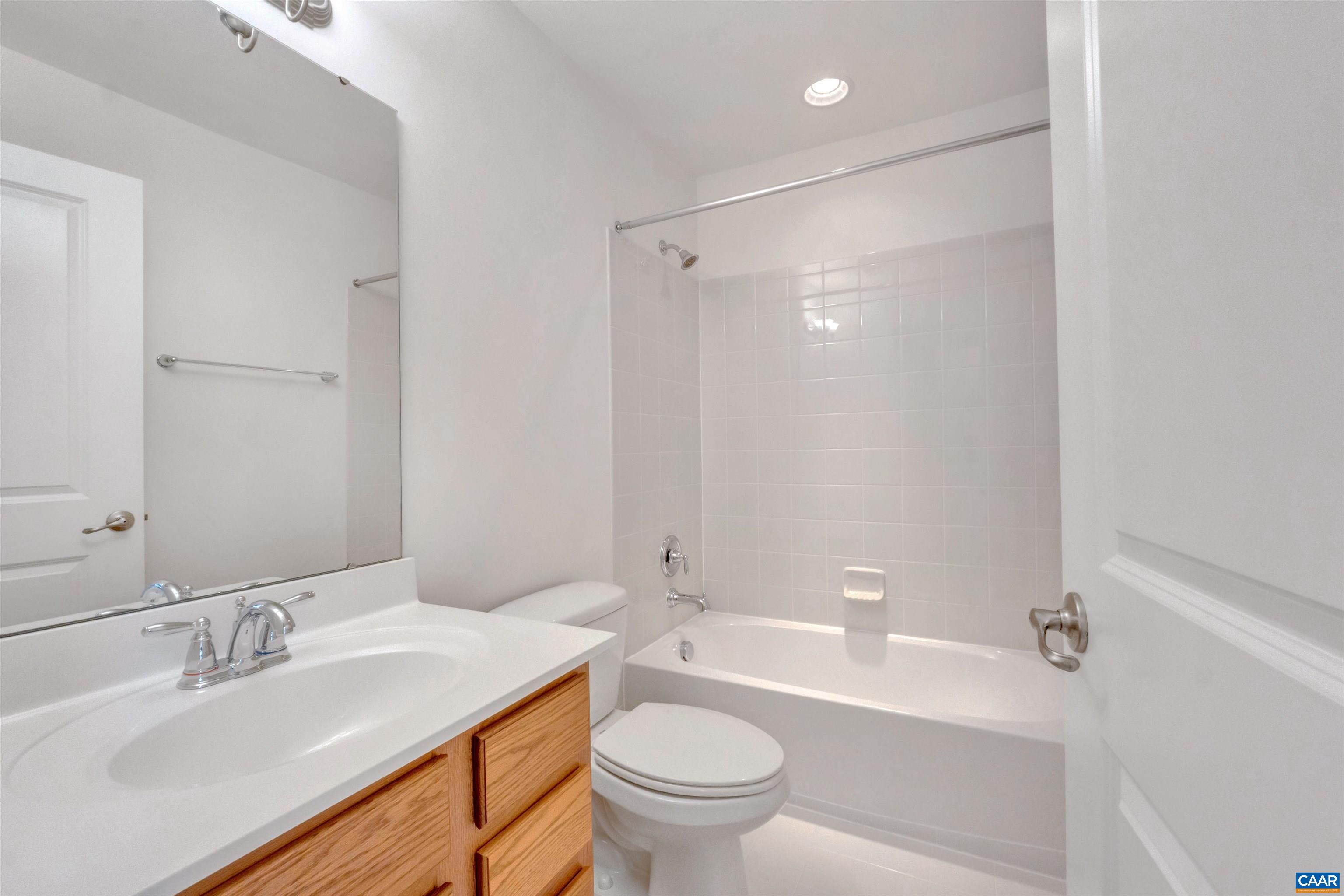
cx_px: 672
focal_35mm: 15
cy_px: 448
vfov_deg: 77.3
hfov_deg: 100.4
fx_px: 560
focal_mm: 10
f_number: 11
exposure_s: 1/25
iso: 400
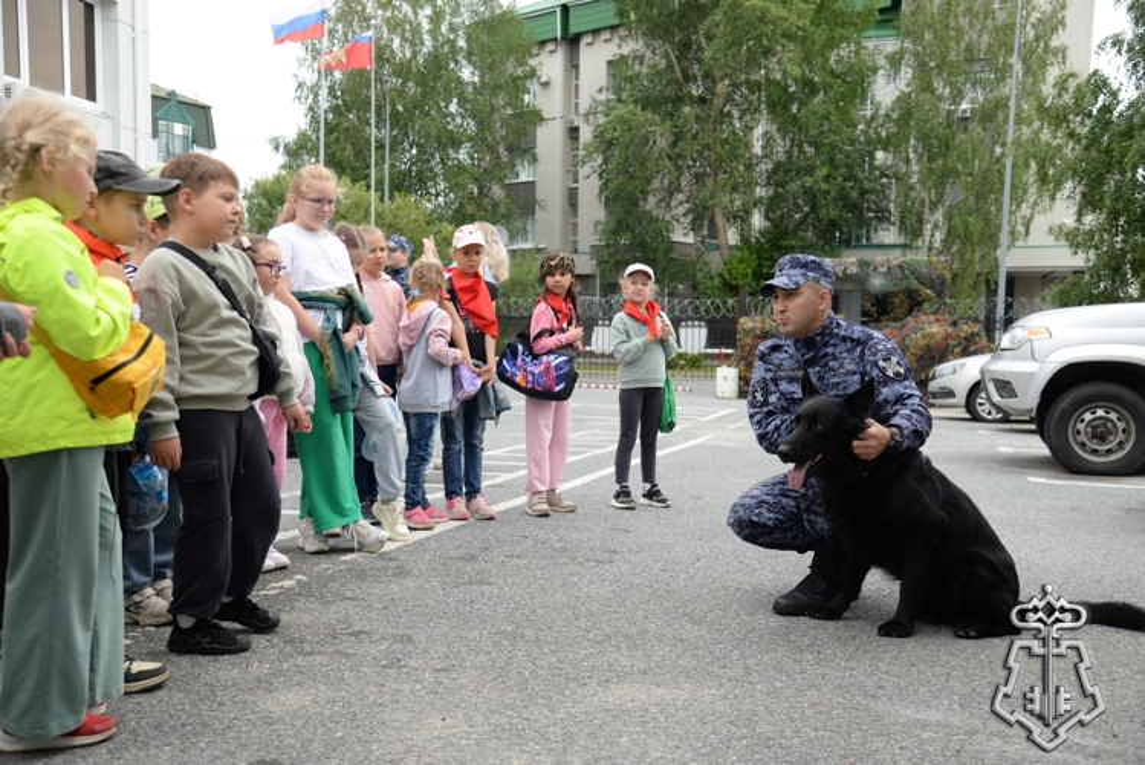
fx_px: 1209
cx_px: 572
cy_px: 382
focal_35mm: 38
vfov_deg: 35.1
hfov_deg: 50.7
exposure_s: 1/500
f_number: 4.5
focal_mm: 38
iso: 400
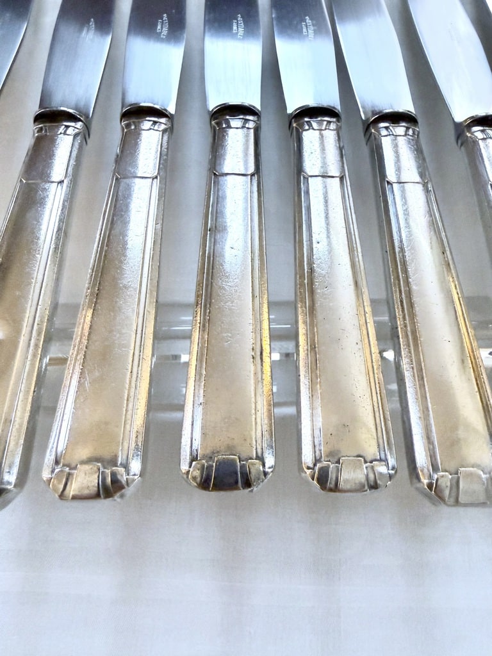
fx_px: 455
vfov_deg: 71.6
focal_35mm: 24
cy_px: 328
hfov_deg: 56.8
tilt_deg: -71.8
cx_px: 246
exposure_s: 1/50
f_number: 2.2
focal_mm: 2.22
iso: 320
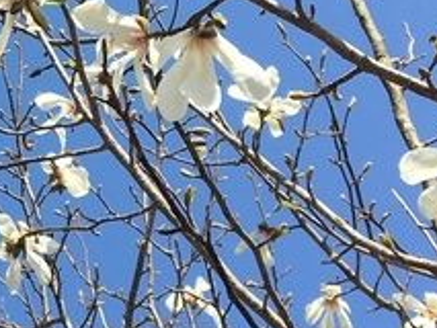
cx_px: -159
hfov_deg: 16.6
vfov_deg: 13.3
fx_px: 1402
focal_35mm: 111
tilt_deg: +47.0
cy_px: 58
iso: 25
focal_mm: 4.15
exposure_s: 1/1241
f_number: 2.2
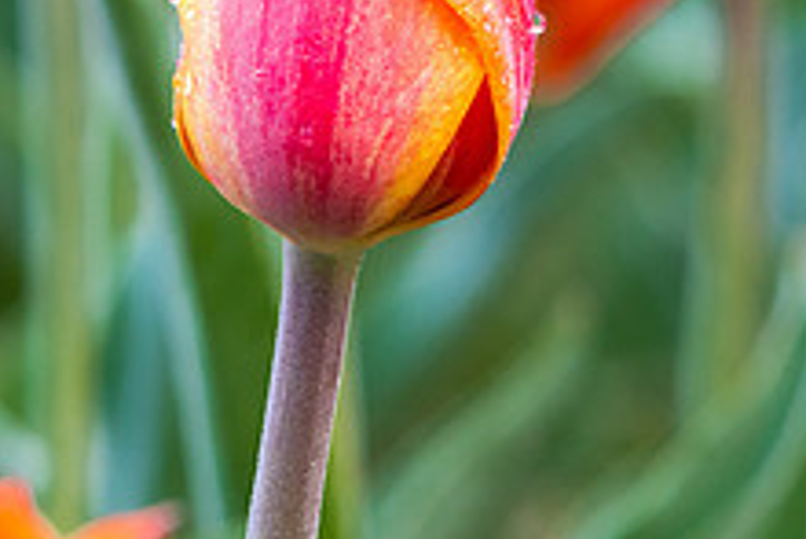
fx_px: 16533
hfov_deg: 2.8
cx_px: 415
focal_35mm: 738
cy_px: -164
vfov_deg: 1.9
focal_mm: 200
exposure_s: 1/60
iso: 800
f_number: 9
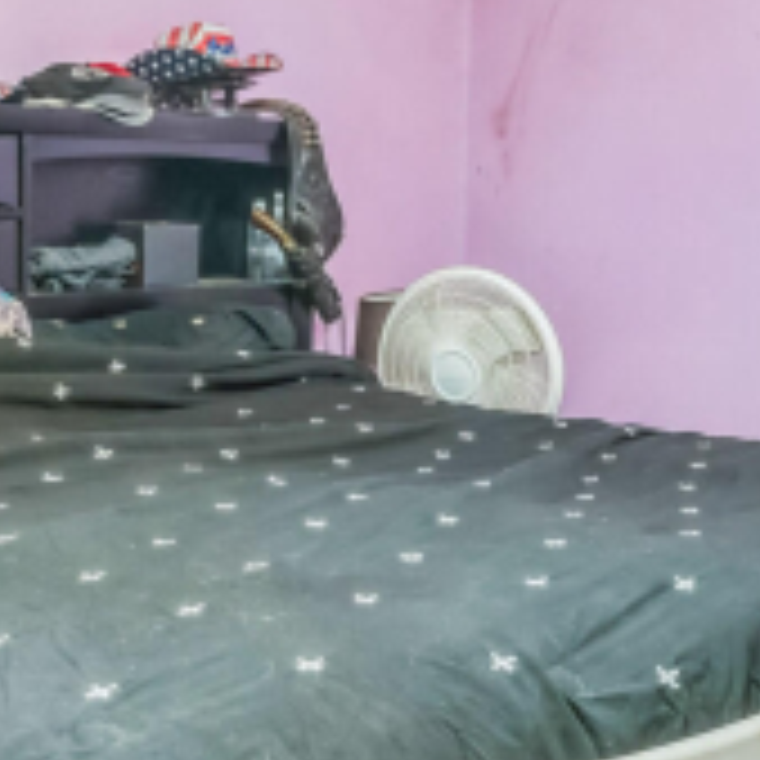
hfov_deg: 26.3
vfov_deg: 26.7
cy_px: 225
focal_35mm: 64
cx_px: 639
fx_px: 1590
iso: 400
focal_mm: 17
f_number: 11
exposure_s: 1.6
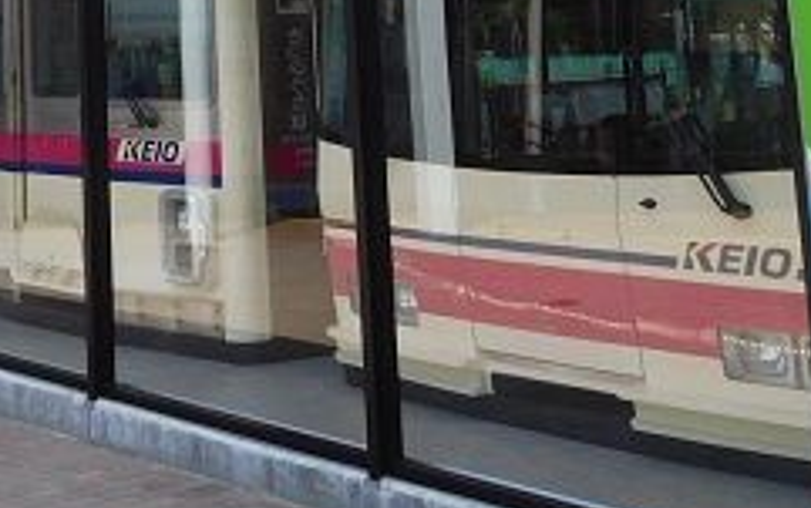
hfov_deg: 25.8
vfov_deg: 16.0
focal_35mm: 75
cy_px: -256
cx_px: -40
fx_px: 1659
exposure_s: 1/500
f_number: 3.4
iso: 125
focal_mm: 4.5
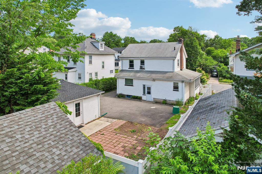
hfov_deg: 78.6
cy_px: 87
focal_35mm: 22
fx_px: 160
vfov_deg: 57.2
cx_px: 131
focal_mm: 8.4
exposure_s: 1/1250
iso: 100
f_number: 2.8
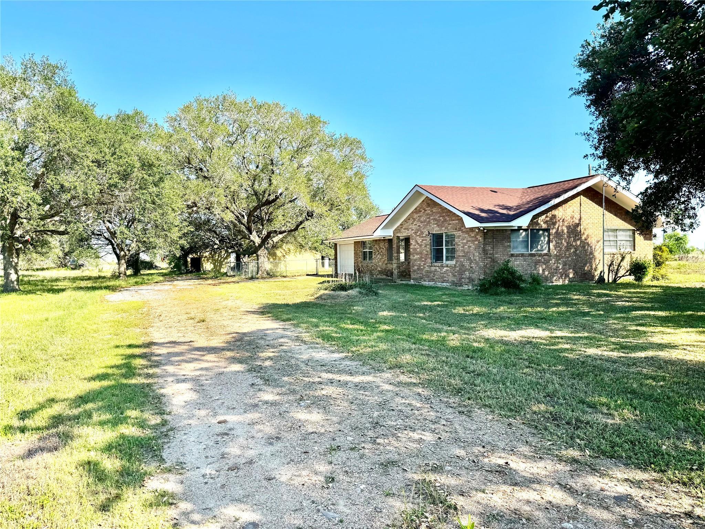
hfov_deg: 71.6
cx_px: 352
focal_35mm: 24
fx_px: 489
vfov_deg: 56.8
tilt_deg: -1.3
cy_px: 264
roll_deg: +1.2
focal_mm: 6.76
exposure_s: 1/2506
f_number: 1.78
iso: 80
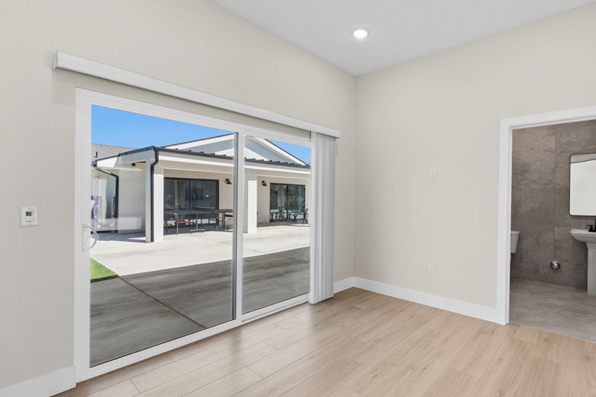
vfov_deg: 70.4
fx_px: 281
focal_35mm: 17
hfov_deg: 92.3
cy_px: 200
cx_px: 351
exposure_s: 1/6
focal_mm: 14
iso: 125
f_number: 10
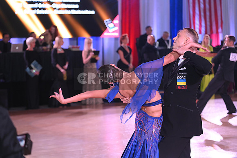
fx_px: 764
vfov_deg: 11.8
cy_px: 79
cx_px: 118
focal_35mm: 116
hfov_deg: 17.6
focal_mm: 116
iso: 1600
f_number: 4.5
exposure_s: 1/200
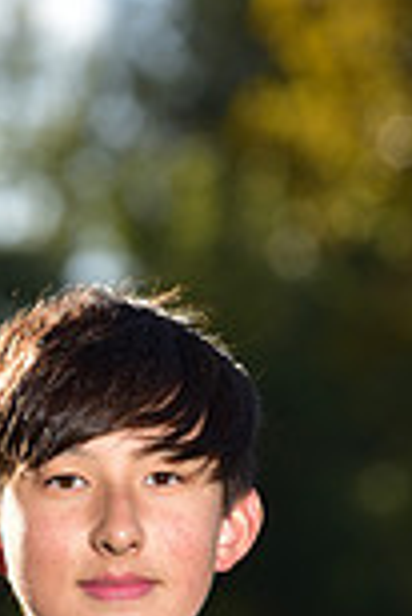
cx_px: 114
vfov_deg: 2.7
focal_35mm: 754
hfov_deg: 1.8
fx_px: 12914
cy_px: 956
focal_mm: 200
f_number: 5.6
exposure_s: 1/250
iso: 80
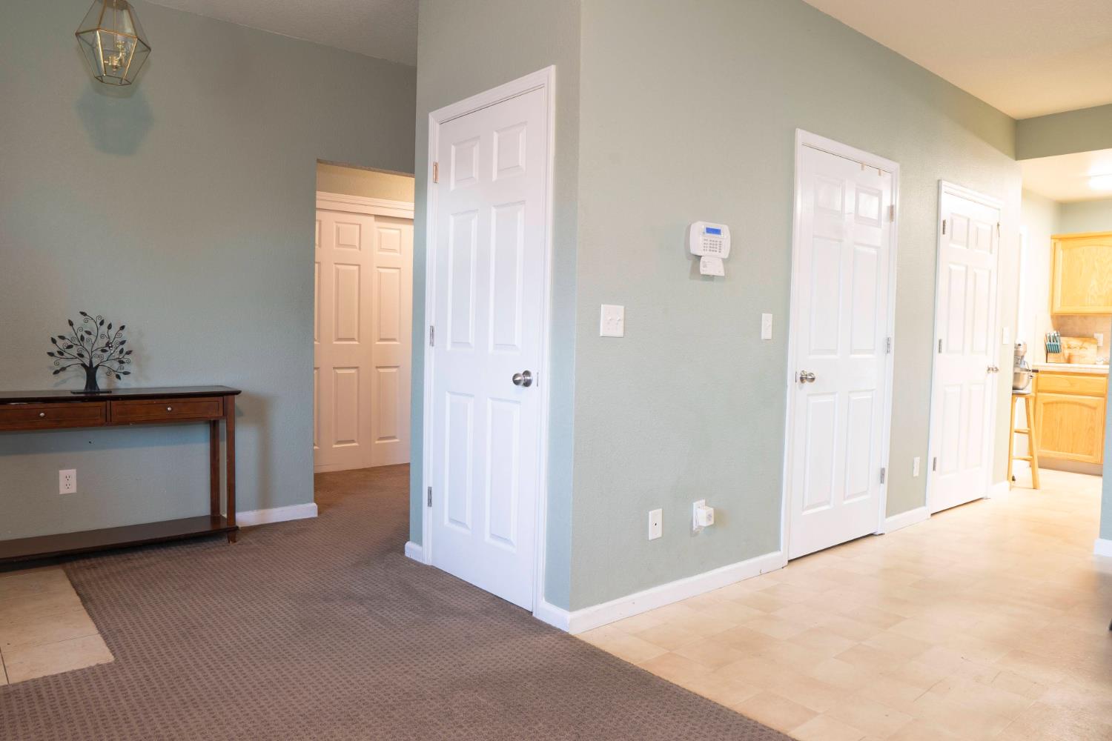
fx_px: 741
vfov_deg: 53.1
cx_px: 556
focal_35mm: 24
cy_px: 370
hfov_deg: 73.7
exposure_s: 2.5
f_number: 11
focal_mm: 16
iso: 100
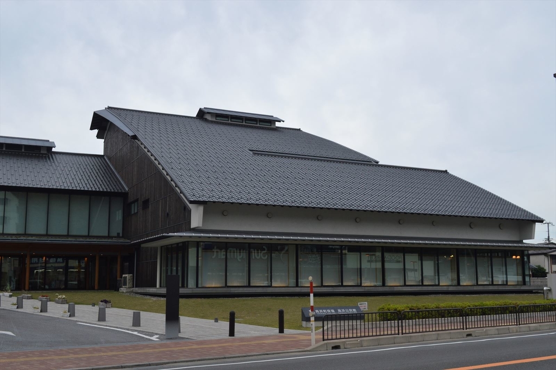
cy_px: 185
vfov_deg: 34.2
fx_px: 602
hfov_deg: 49.6
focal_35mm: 39
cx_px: 278
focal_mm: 26
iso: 400
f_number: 7.1
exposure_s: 1/200
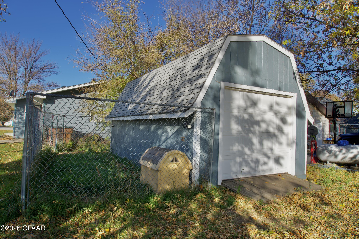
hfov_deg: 73.7
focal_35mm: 24
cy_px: 120
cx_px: 180
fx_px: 239
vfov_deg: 53.1
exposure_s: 1/125
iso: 100
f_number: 9
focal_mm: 16
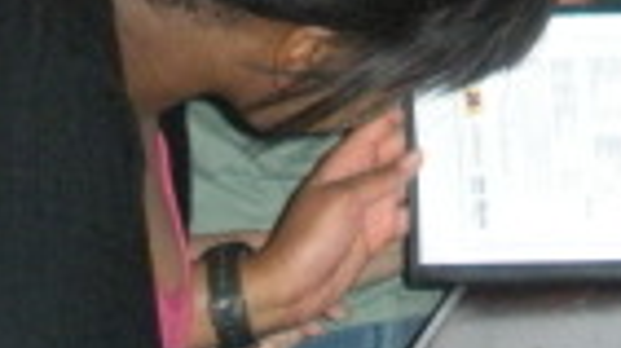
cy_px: -617
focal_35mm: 178
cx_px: 973
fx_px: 2928
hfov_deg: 11.5
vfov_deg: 6.3
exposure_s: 1/60
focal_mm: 6.3
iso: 398
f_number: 3.5
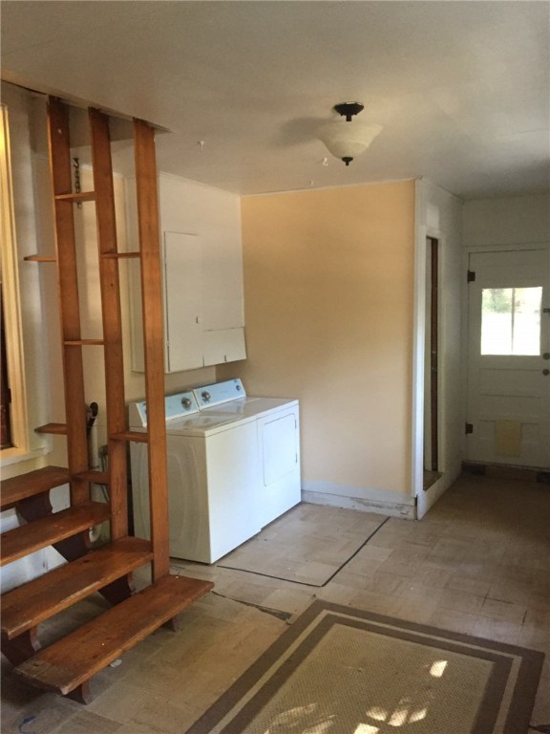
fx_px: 614
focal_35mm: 29
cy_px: 367
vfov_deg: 61.7
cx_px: 275
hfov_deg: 48.2
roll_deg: +1.4
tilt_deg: -5.1
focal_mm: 4.15
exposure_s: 1/30
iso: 200
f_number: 2.2
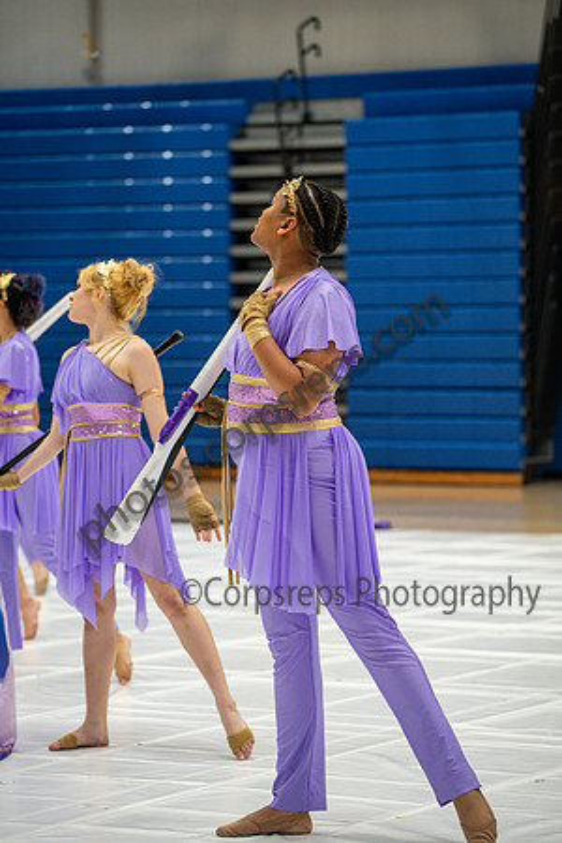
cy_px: 422
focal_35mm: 130
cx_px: 281
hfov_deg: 10.5
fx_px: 3044
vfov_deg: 15.8
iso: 2200
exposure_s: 1/500
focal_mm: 130
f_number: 4
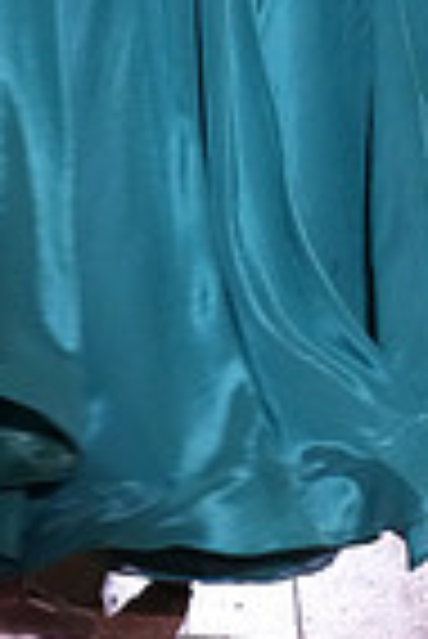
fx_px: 2544
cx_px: 237
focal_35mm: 143
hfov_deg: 9.6
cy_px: -410
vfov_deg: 13.3
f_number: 5.6
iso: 5000
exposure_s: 1/320
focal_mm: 35
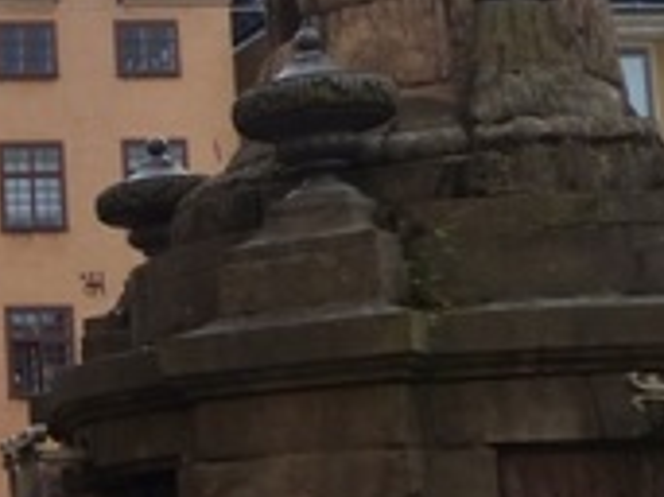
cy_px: 371
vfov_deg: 13.8
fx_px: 2051
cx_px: -509
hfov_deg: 15.8
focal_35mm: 107
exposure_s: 1/60
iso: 125
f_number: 3.3
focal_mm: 4.1
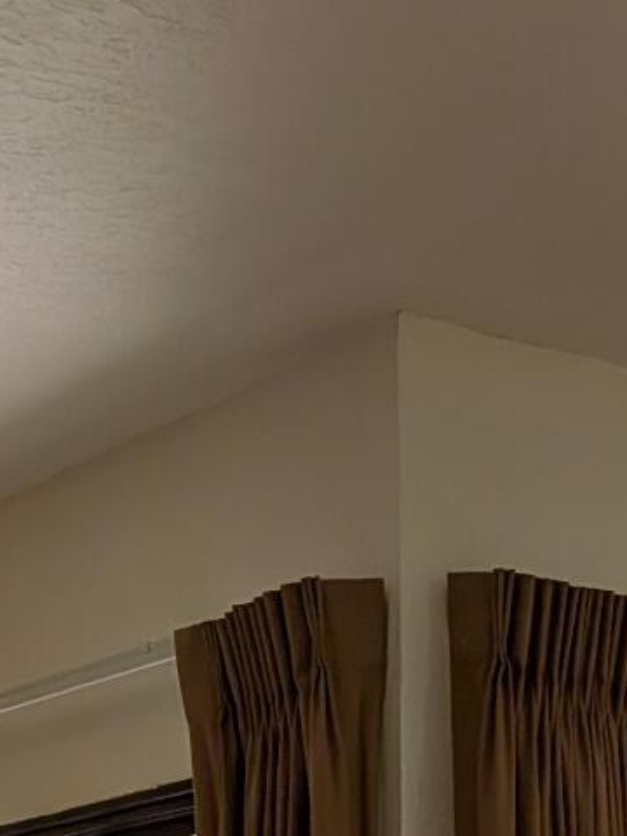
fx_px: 2415
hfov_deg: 14.7
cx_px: 521
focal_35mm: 100
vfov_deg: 16.7
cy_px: 1453
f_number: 1.7
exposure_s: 1/233
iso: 33
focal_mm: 4.53
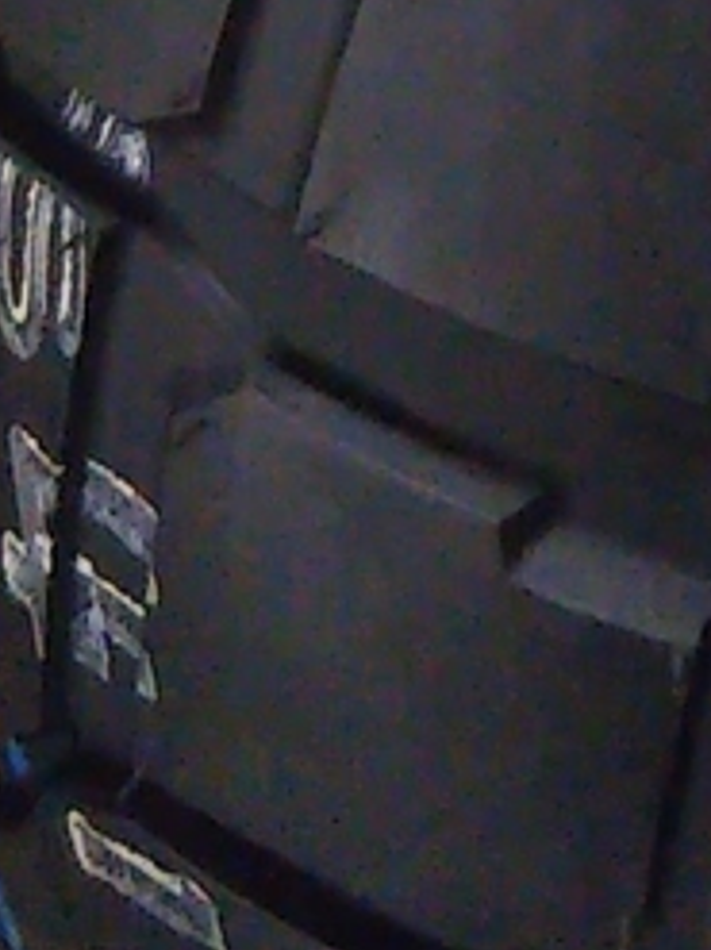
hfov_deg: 9.5
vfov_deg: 13.4
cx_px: 1426
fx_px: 4002
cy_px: 27
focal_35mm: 146
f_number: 2.2
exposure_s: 1/23
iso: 836
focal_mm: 4
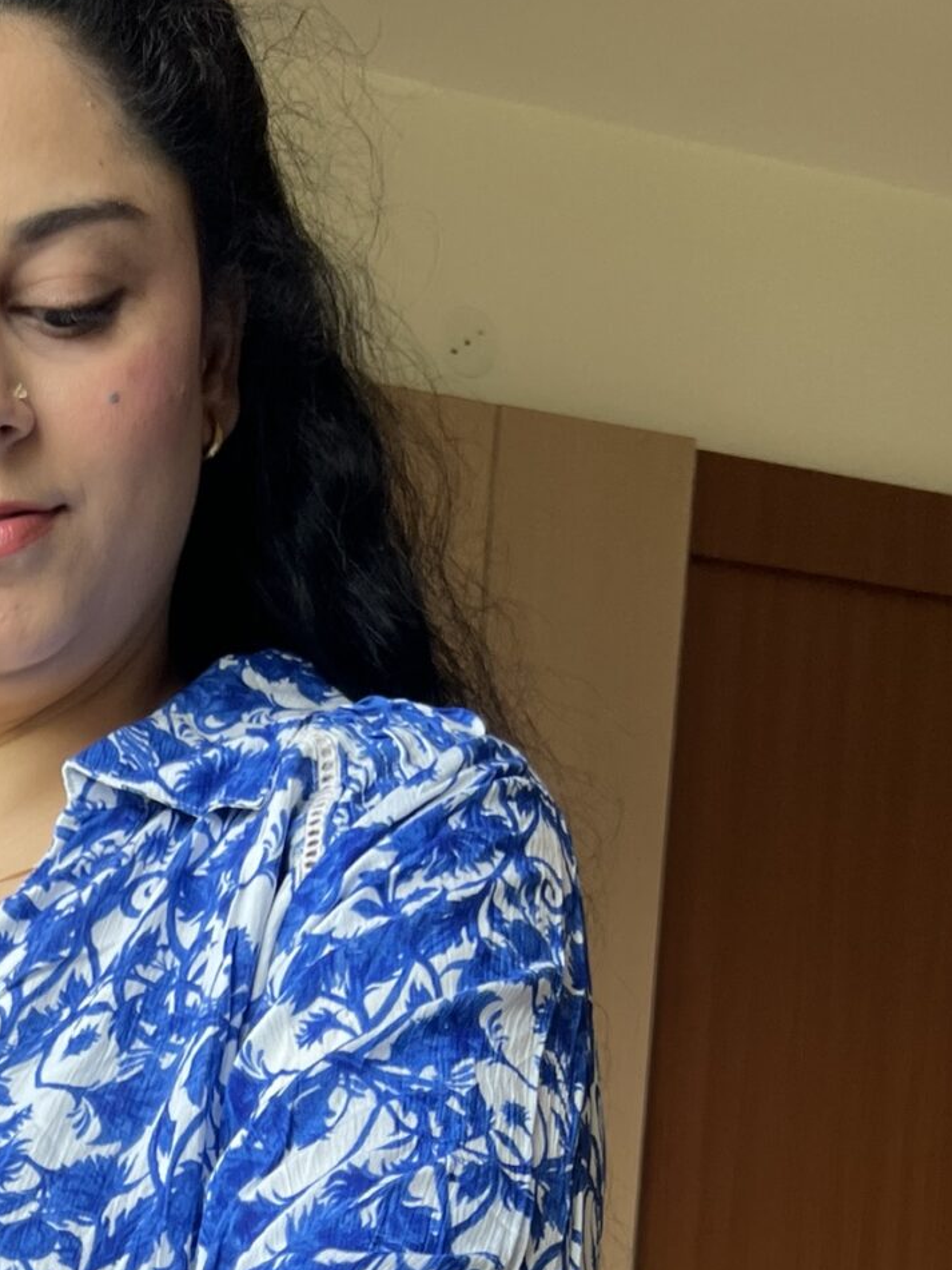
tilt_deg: -5.8
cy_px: 1648
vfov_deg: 24.3
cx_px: -112
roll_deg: -1.9
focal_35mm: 70
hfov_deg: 20.0
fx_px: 2567
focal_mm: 5.7
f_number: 1.5
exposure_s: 1/214
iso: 40
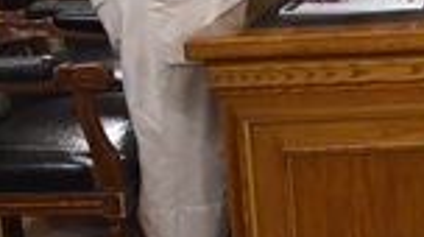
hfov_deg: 16.2
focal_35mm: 112
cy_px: -39
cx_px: 762
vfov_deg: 10.6
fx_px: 1257
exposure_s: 1/60
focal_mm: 18
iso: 800
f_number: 4
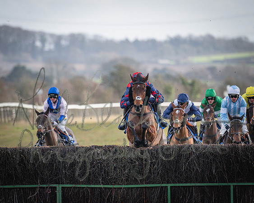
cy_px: 102
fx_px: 5080
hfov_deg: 2.9
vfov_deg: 2.3
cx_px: 101
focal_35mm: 676
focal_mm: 400
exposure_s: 1/2000
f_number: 5
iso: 800
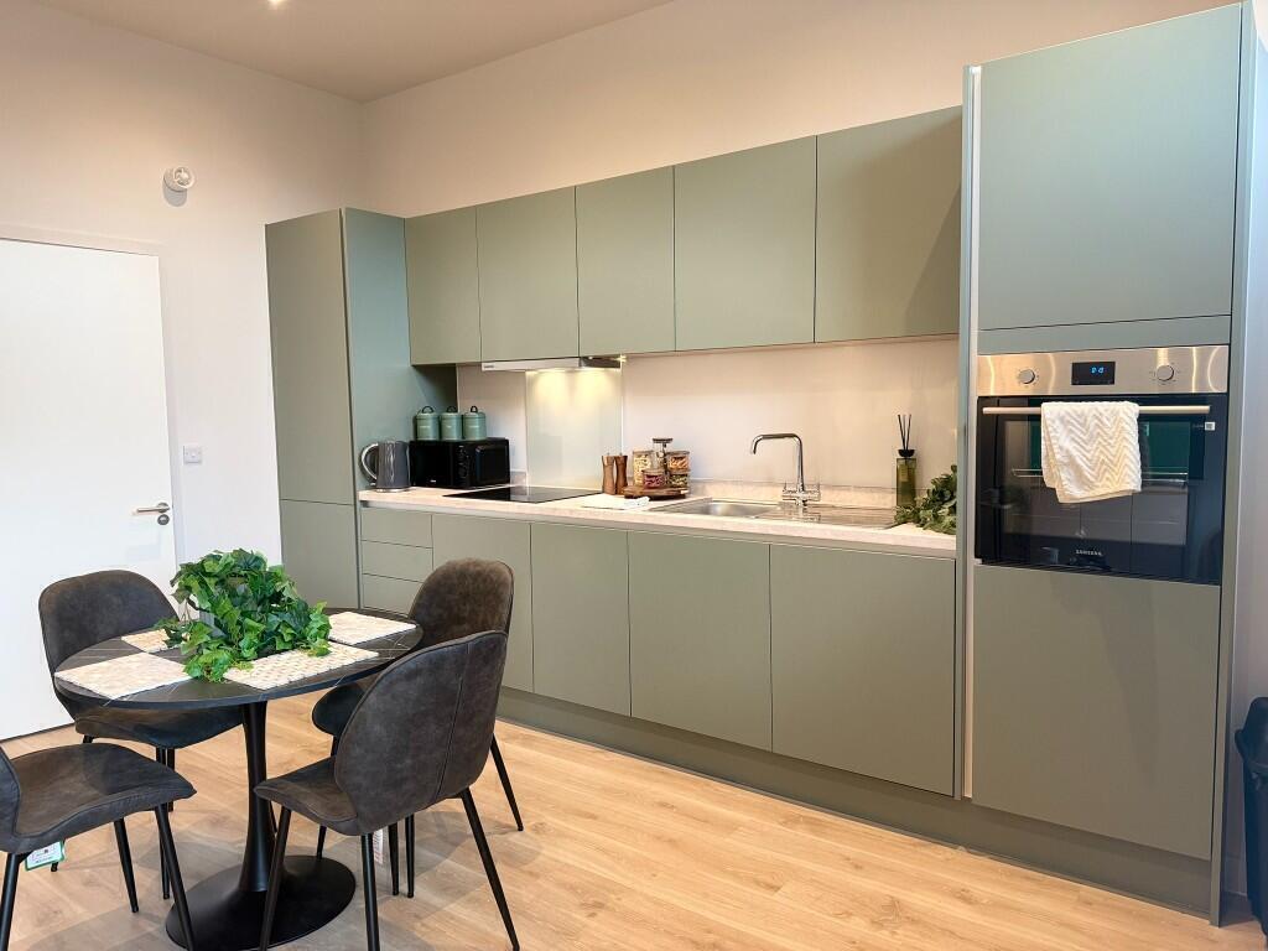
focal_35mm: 24
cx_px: 634
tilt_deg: -3.4
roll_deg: +0.7
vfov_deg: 56.8
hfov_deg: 71.6
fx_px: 879
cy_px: 476
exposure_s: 1/100
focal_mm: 6.76
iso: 200
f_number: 1.78
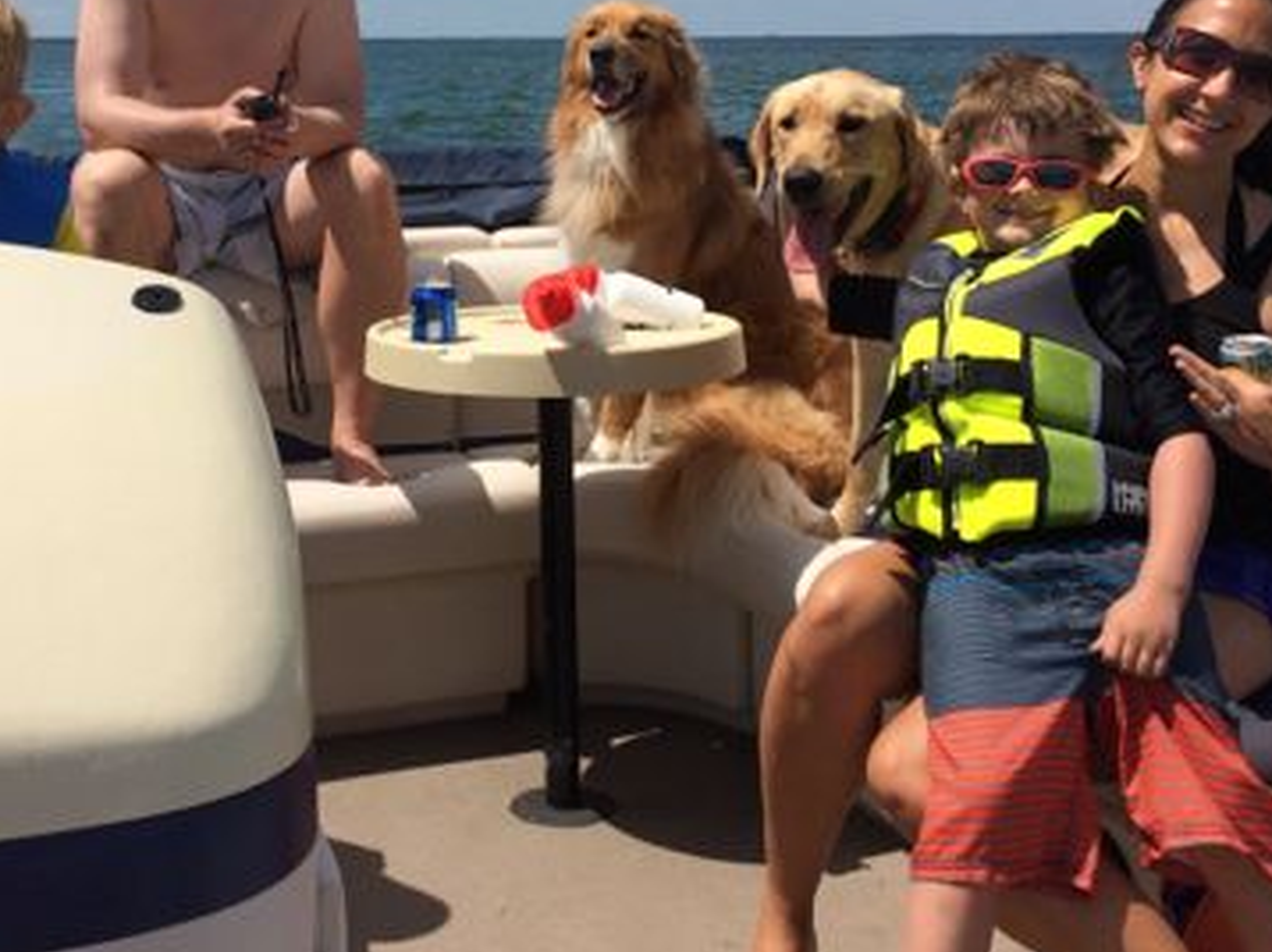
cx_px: 508
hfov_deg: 40.3
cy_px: 218
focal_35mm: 47
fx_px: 1726
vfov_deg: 30.2
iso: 32
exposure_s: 1/4115
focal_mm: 4.15
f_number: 2.2
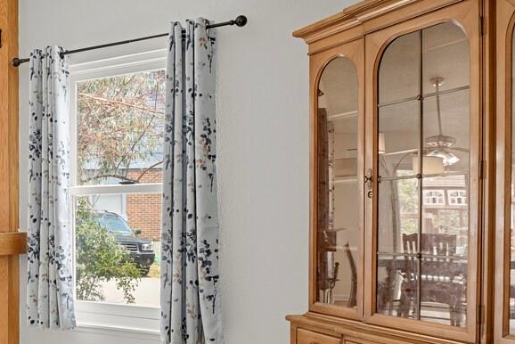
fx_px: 673
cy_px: 222
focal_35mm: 47
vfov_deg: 28.5
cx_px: -78
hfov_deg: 34.8
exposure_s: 2
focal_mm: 17
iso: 250
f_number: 8
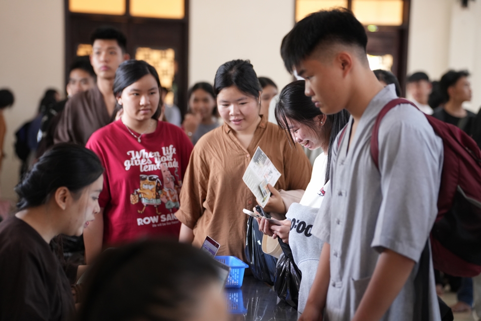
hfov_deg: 23.9
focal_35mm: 85
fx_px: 1136
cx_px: 240
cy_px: 160
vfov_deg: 16.1
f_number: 2.8
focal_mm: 85
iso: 2500
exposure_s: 1/100
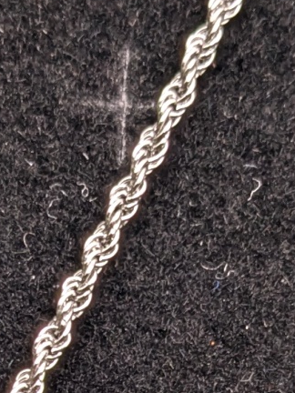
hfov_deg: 9.9
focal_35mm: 150
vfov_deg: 12.9
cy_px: 438
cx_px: 63
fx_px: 1704
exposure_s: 1/120
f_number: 1.73
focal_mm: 4.38
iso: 62
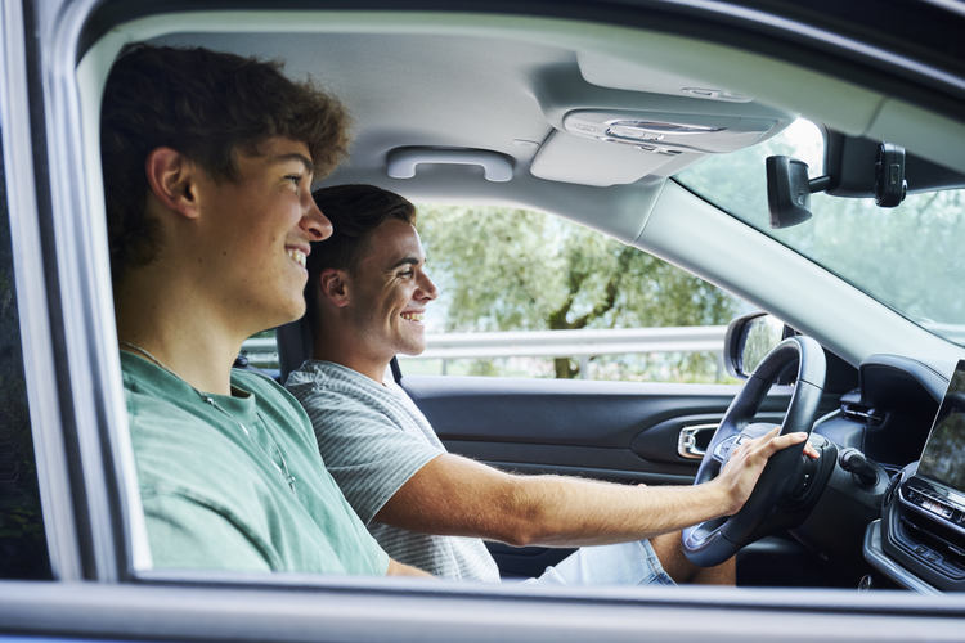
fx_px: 1072
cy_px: 322
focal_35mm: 40
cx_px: 482
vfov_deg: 33.4
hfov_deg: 48.5
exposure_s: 1/160
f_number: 5
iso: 400
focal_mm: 40
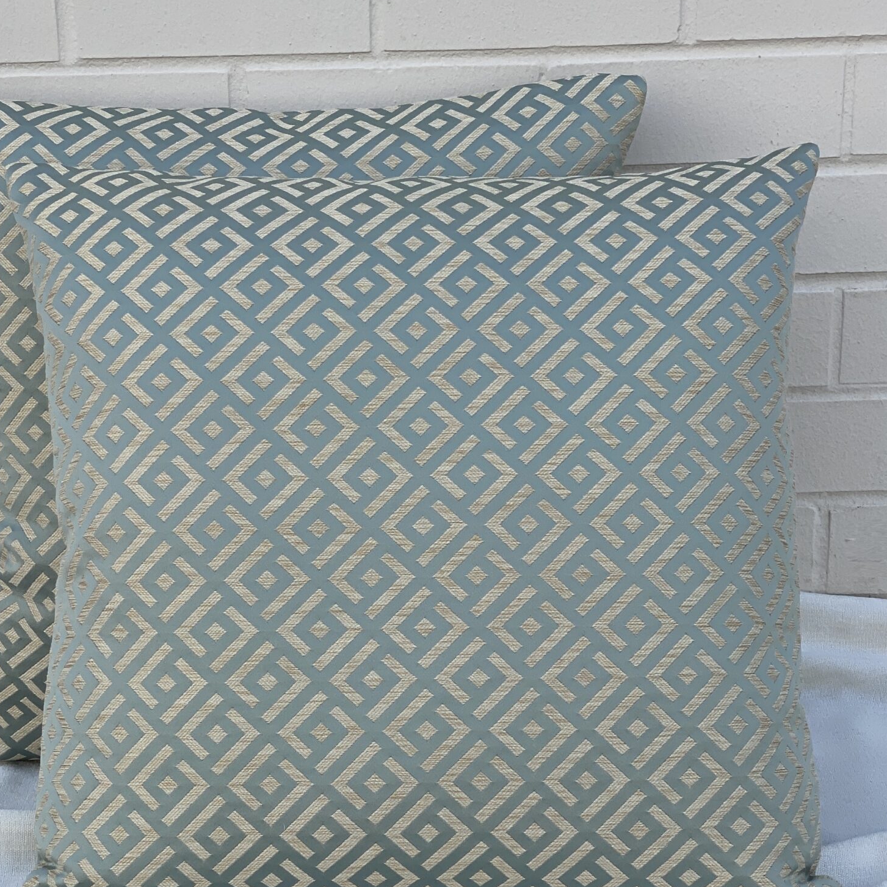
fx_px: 2348
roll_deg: +0.9
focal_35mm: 81
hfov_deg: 21.4
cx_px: 346
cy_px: 567
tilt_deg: -20.1
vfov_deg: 21.3
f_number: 2
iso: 20
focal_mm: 6
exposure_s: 1/1199
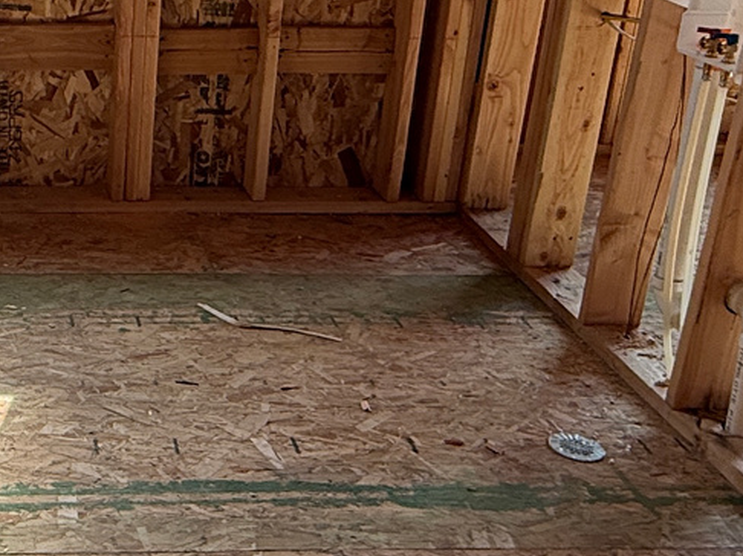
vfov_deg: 24.8
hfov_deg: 30.7
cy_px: 228
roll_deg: +0.4
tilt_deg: -21.6
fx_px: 1266
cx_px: 23
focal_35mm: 59
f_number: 2.2
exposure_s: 1/207
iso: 64
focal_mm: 2.22
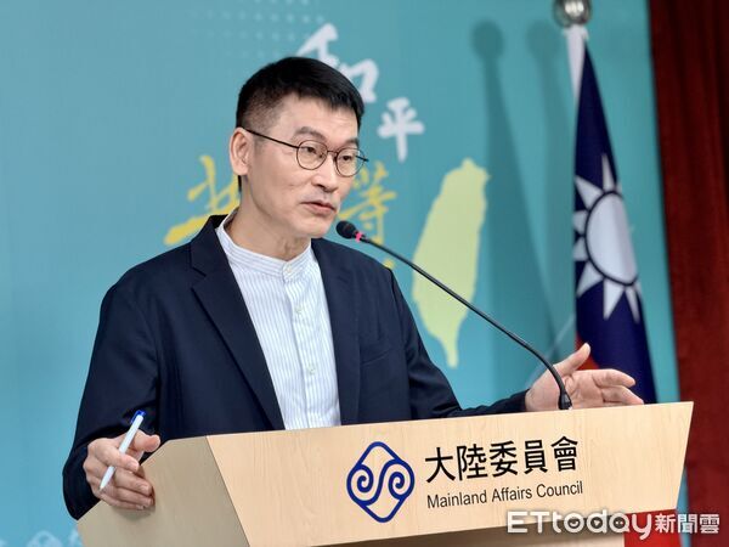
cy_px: 274
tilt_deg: +4.7
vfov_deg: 14.8
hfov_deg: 19.6
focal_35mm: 100
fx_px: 2106
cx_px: 364
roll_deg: +5.6
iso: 320
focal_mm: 16.89
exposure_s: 1/120
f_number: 2.8
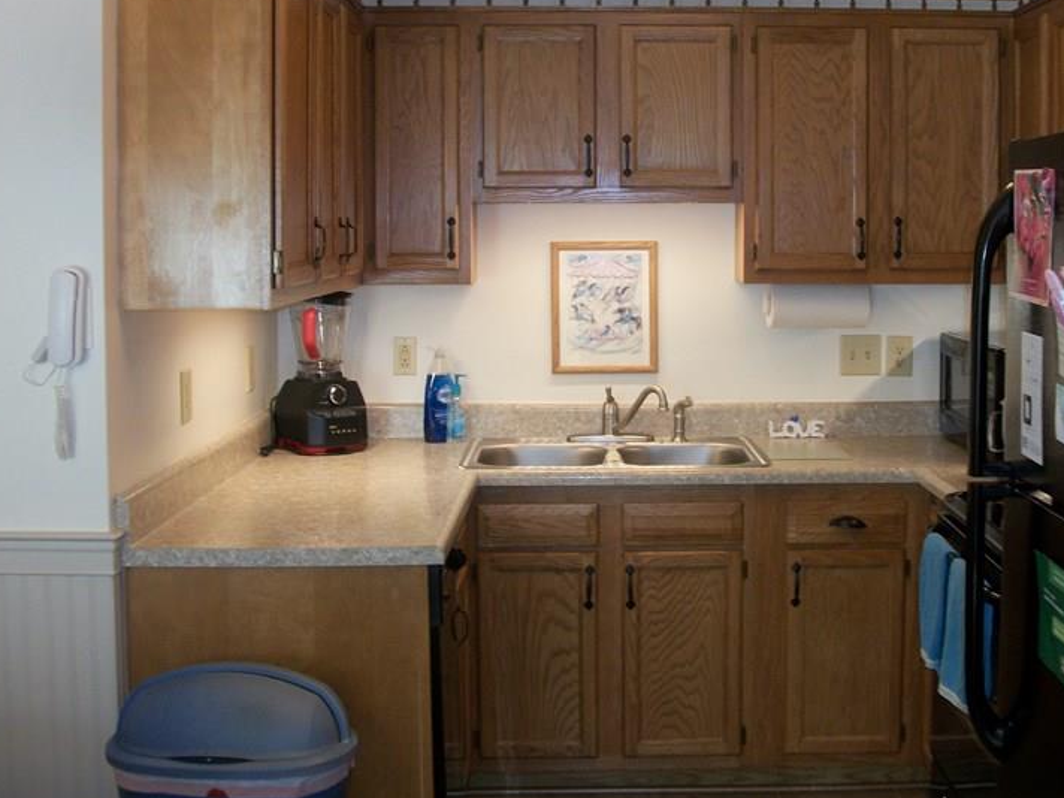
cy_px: 312
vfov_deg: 31.4
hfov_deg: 41.2
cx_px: 602
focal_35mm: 46
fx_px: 1414
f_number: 2.9
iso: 80
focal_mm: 5.7
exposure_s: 1/30
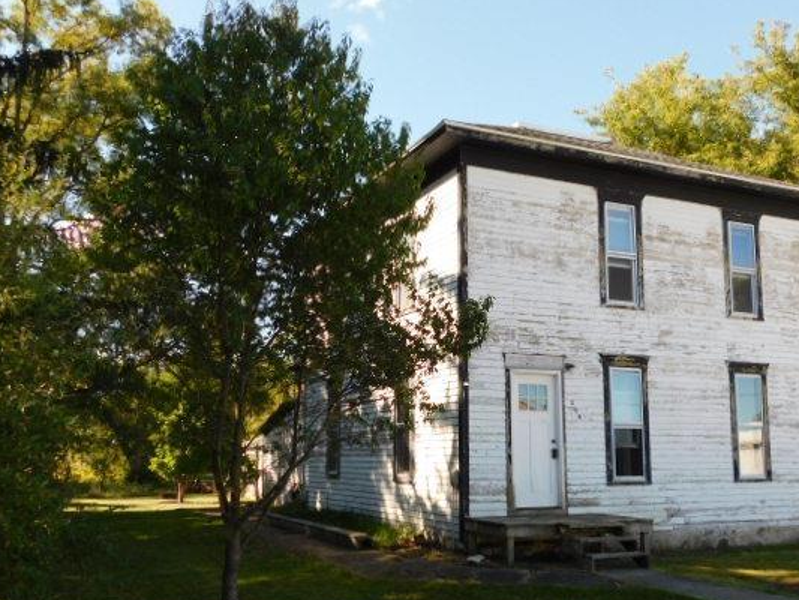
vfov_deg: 39.5
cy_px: 354
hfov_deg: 51.2
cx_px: 442
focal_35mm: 36
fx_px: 831
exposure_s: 1/400
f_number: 3.2
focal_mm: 5.3
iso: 125
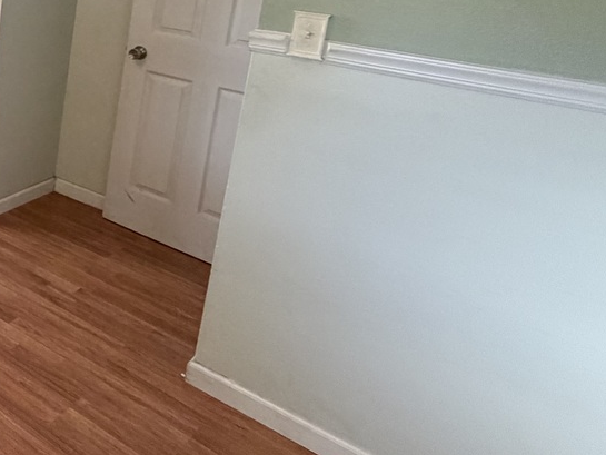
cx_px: -172
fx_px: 648
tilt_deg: -11.7
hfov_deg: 35.3
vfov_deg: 36.0
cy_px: 36
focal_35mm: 37
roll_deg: -2.5
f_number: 2.2
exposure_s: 1/60
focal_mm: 2.22
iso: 500
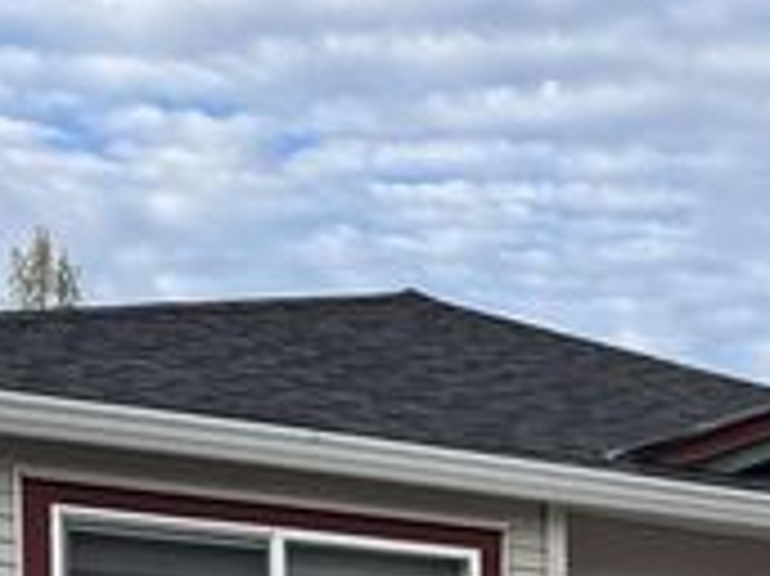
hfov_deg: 20.5
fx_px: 2001
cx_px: 896
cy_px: 981
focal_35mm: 90
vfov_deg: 14.7
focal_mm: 6.76
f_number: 1.78
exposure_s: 1/1366
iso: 80
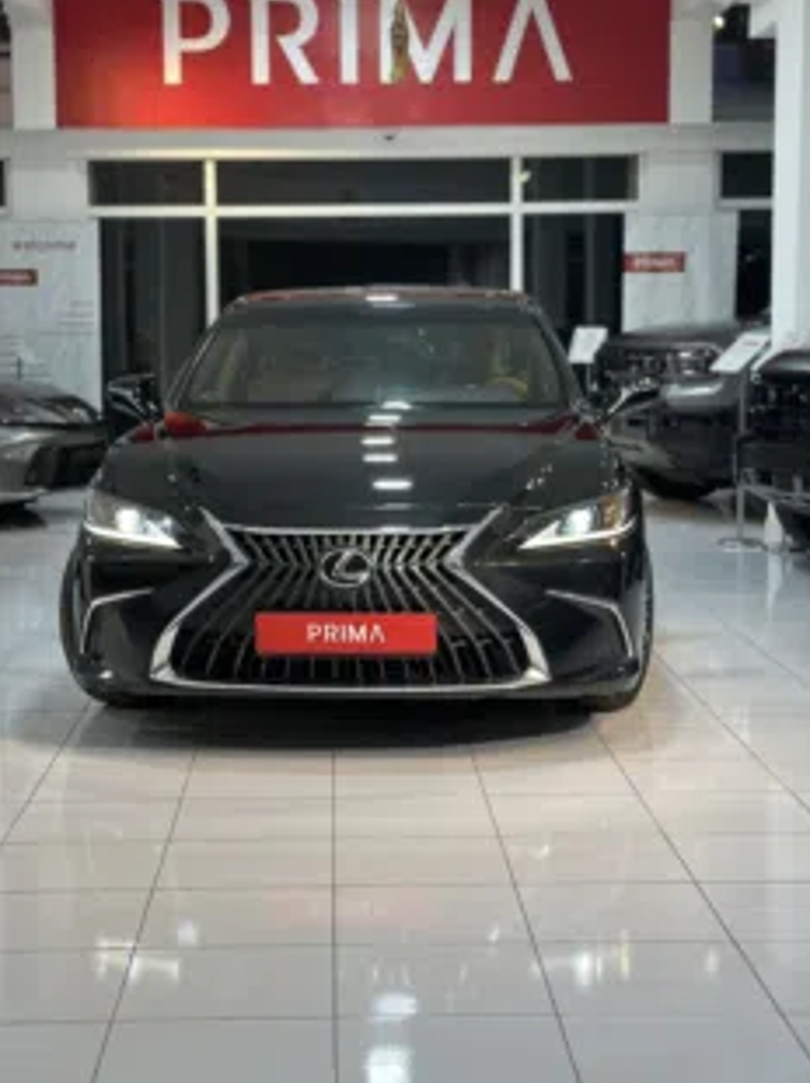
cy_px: 496
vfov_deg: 31.2
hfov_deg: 23.6
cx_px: 353
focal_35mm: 62
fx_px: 1937
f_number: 1.78
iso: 80
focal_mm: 6.86
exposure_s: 1/317
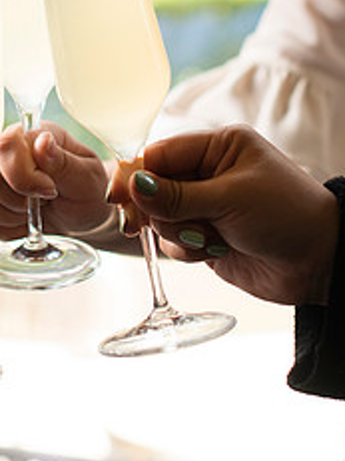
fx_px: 1742
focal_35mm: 131
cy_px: 90
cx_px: 59
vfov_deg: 15.0
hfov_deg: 11.3
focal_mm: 50
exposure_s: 1/200
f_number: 2.5
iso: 200
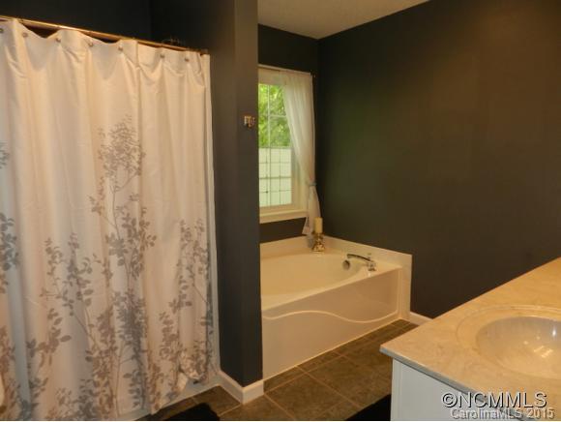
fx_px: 373
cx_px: 280
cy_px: 211
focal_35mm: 23
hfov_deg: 73.9
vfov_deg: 59.0
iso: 200
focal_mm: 4
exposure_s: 1/30
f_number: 3.4
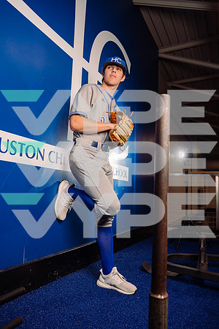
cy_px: 164
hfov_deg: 45.0
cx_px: 110
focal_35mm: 29
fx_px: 265
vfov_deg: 63.7
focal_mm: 29
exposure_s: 1/250
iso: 250
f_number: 5
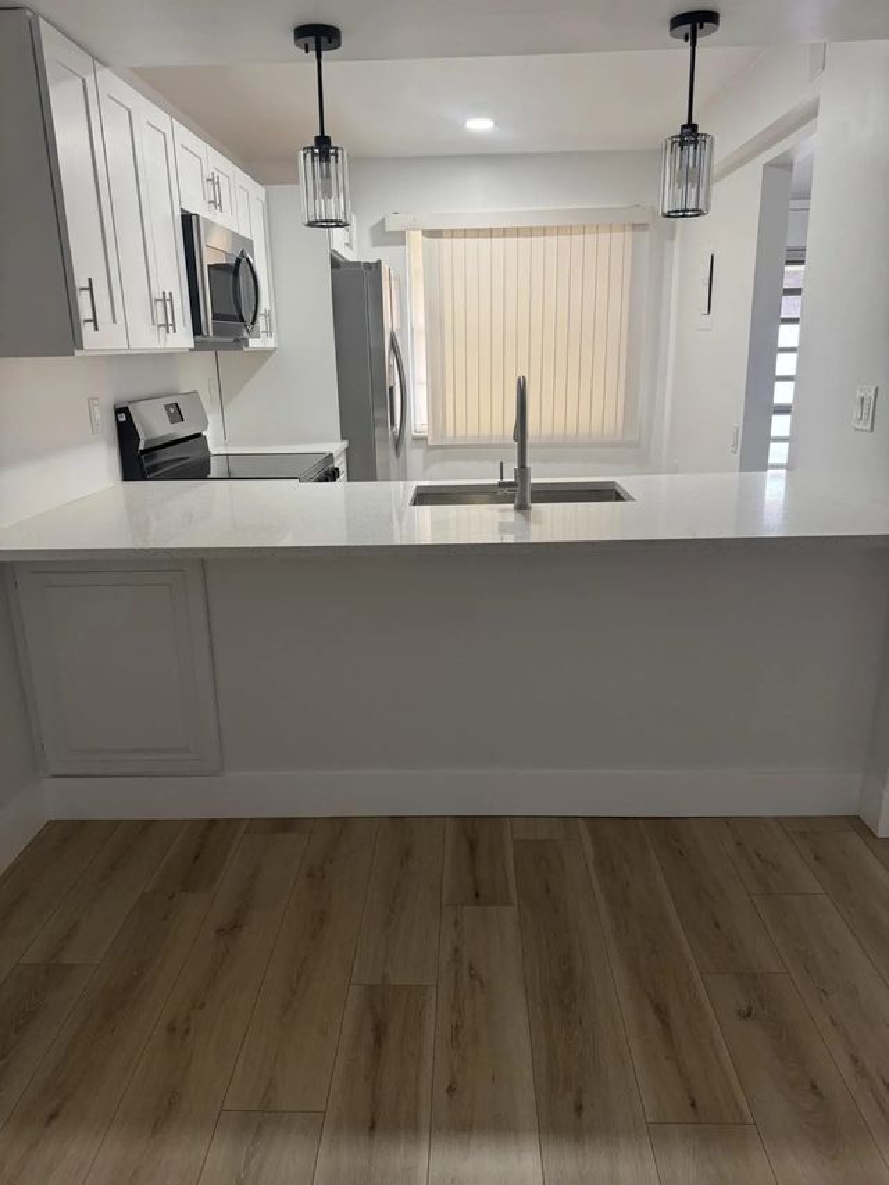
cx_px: 444
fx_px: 822
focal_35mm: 24
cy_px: 592
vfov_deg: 71.6
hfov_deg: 56.8
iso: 200
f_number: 1.78
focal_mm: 6.76
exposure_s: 1/102
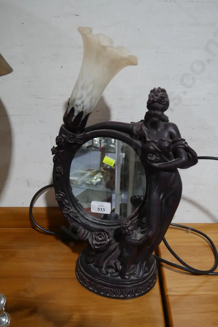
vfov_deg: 58.7
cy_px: 164
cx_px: 125
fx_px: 290
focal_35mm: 32
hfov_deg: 41.0
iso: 320
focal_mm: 15
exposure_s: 1/60
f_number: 3.6
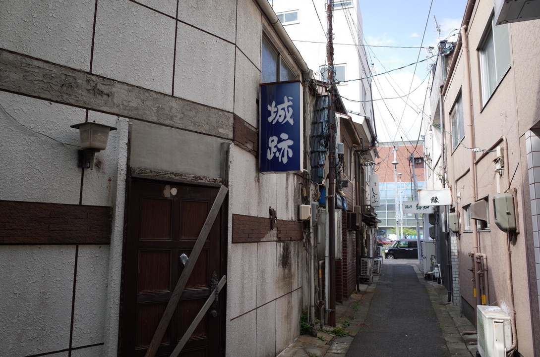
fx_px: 419
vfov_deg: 46.2
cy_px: 178
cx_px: 270
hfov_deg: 65.6
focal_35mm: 28
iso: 100
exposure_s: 1/60
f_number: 8
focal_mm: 18.3
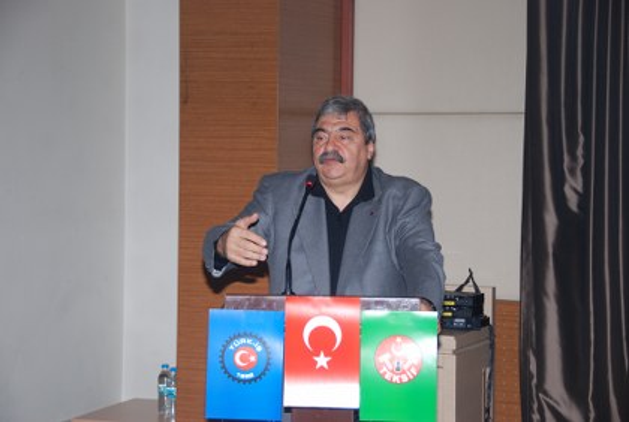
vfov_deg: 14.8
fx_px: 1628
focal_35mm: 93
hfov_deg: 21.9
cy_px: 211
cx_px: 314
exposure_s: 1/60
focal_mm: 62
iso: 200
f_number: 5
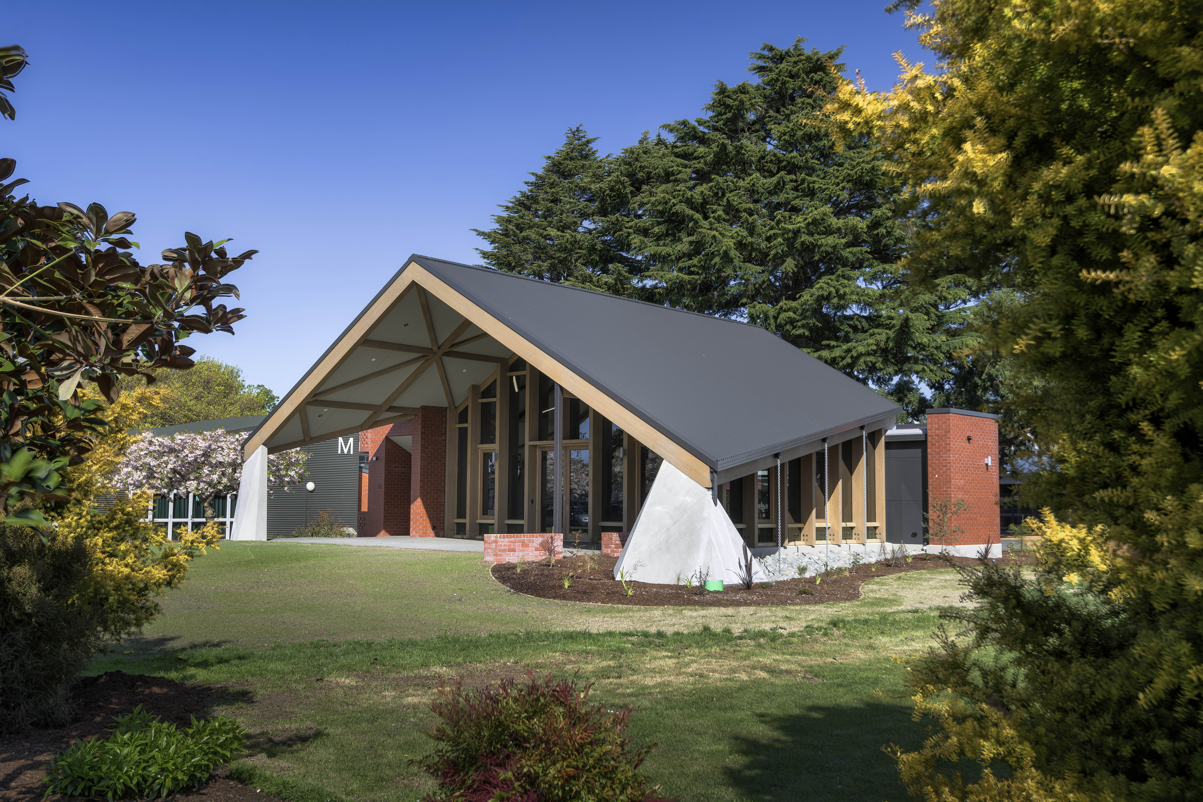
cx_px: 602
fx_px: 1169
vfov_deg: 37.9
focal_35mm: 35
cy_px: 401
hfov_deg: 54.4
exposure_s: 1/160
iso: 64
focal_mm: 35
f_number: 8
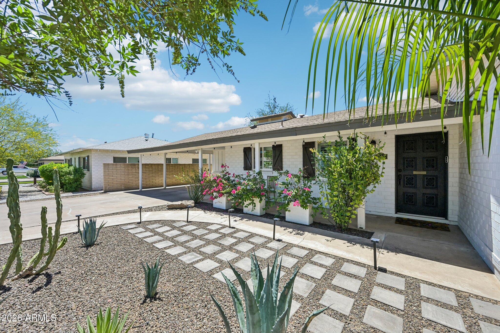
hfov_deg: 104.3
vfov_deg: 81.2
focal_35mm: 14
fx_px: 194
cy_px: 166
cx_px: 250
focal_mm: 14
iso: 640
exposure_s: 1/1250
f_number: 8
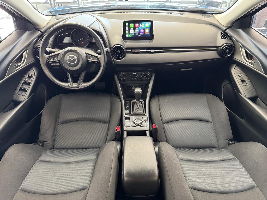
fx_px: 185
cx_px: 134
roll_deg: -0.2
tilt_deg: -39.8
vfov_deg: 56.8
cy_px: 100
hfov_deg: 71.6
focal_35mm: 24
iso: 640
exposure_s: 1/60
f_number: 1.78
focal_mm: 6.76
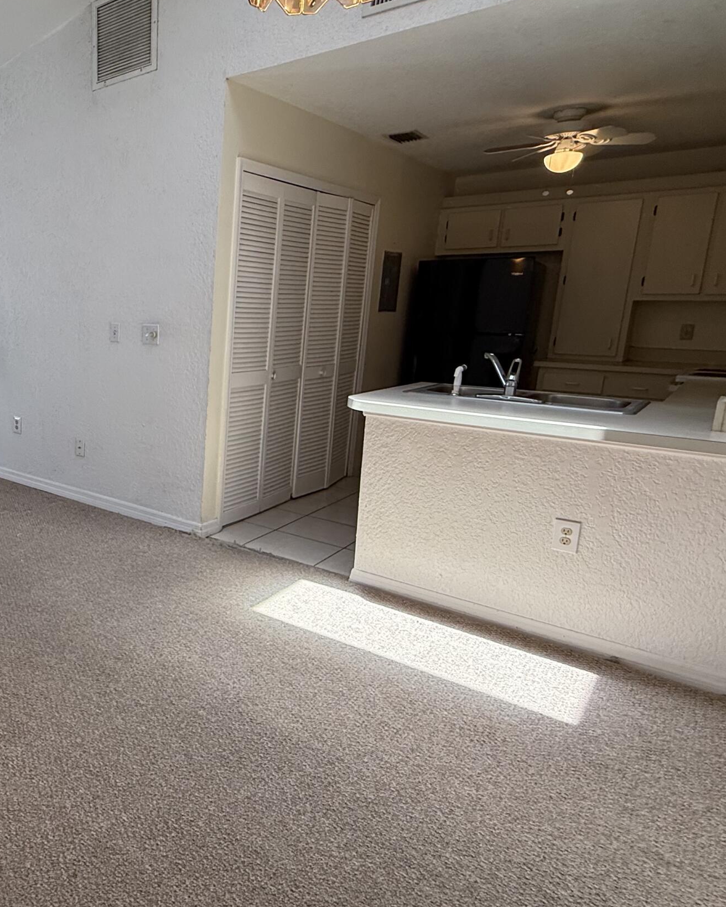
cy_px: 437
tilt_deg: -10.2
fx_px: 671
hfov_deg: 49.3
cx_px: 45
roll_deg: -1.0
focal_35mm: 25
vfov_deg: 68.1
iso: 80
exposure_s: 1/120
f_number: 2.2
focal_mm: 2.22
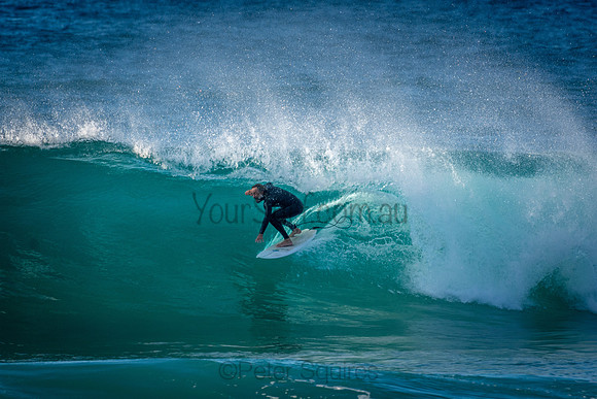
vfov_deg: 1.8
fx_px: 12440
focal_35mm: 750
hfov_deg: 2.7
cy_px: 200
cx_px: 298
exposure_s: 1/2000
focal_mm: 500
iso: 640
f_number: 5.6
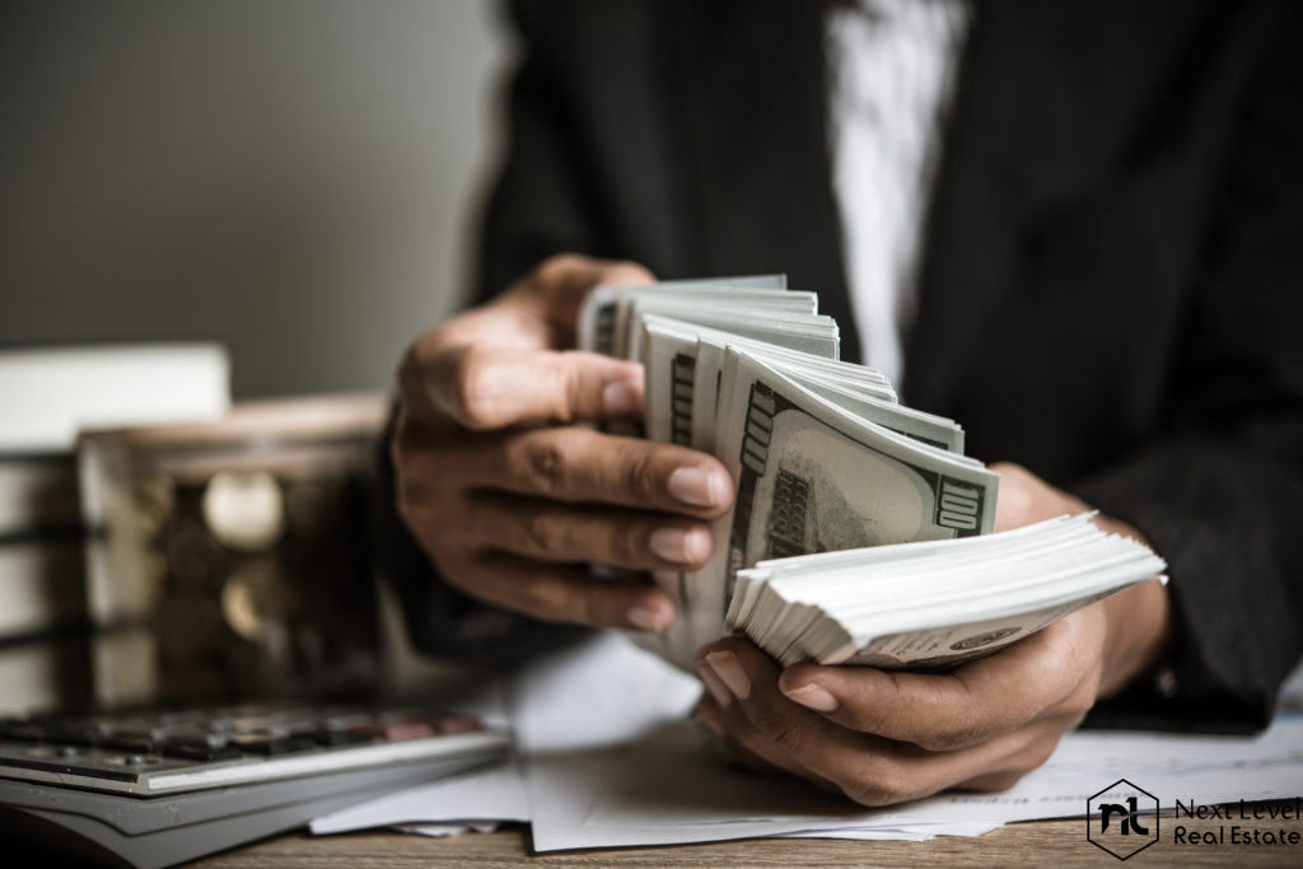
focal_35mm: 60
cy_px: 434
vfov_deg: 22.6
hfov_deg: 33.4
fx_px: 2172
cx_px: 652
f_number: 3
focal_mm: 60
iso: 100
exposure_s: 1/160
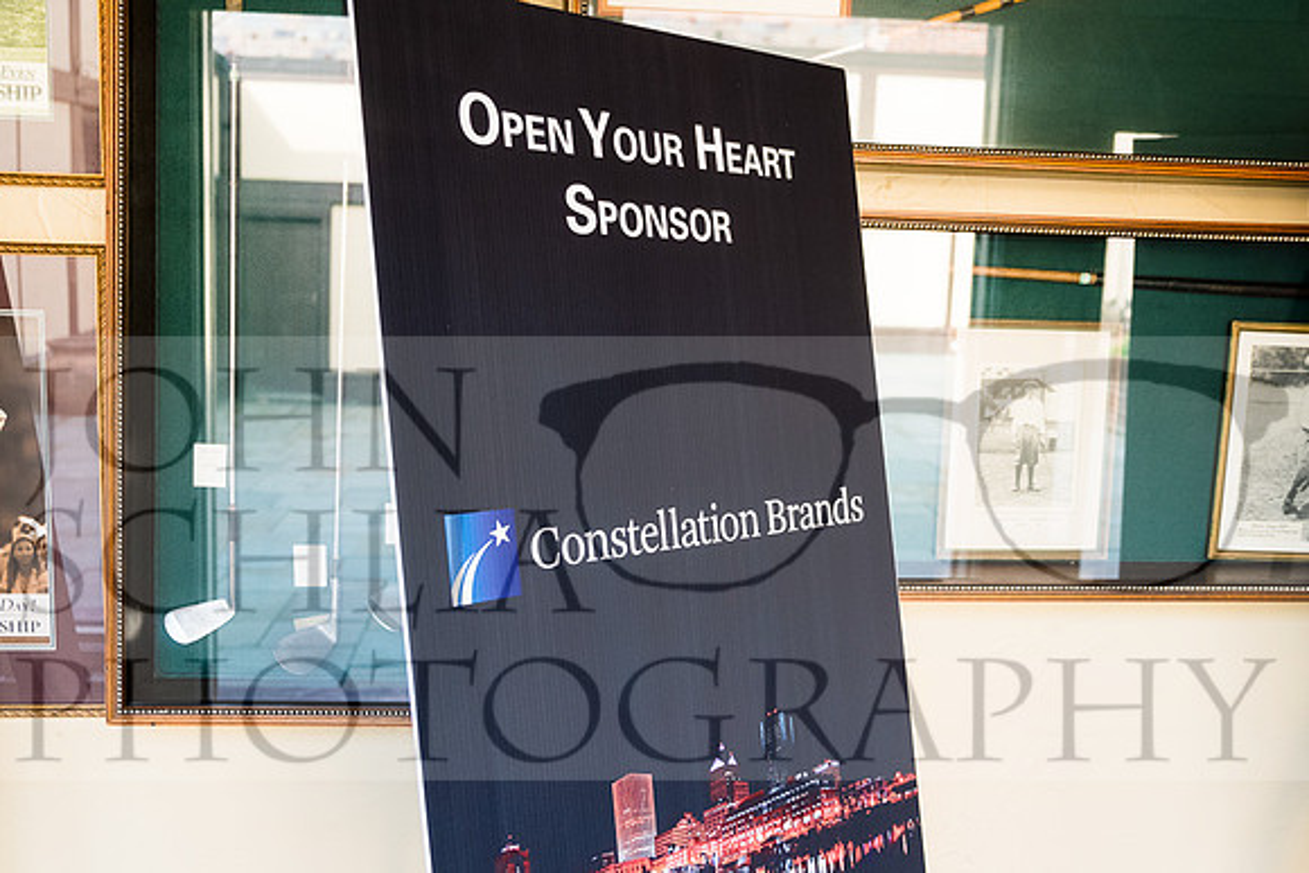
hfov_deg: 51.5
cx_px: 654
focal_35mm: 37
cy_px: 436
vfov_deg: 35.7
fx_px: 1358
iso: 800
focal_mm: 24.3
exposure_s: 1/100
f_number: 3.2
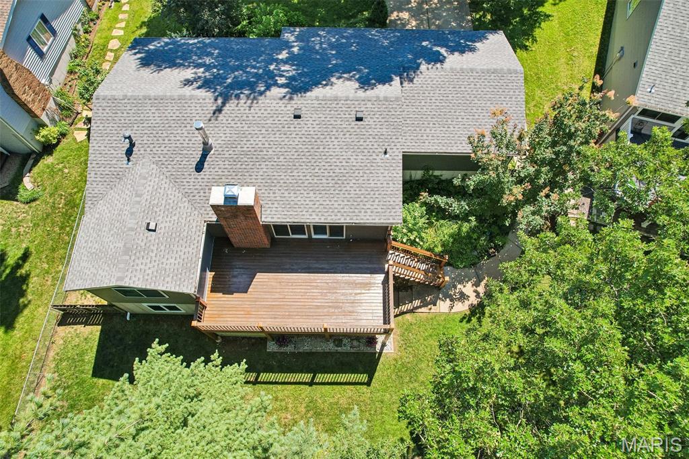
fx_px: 421
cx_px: 344
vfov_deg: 57.2
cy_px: 230
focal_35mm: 22
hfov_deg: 78.6
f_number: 2.8
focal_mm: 8.4
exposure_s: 1/1000
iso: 100
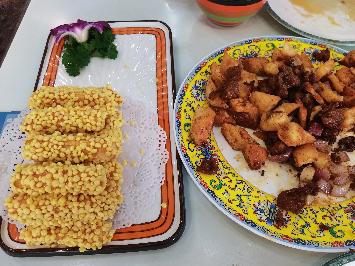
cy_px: 133
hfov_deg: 65.3
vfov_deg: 51.4
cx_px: 178
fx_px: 277
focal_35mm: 27
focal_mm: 4.94
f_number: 1.9
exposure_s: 1/120
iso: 500
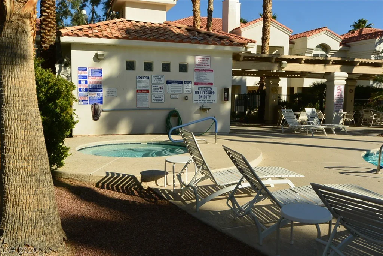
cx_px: 192
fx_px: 372
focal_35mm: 35
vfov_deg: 37.9
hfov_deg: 54.4
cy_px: 128
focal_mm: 13
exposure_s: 1/250
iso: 160
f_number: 11
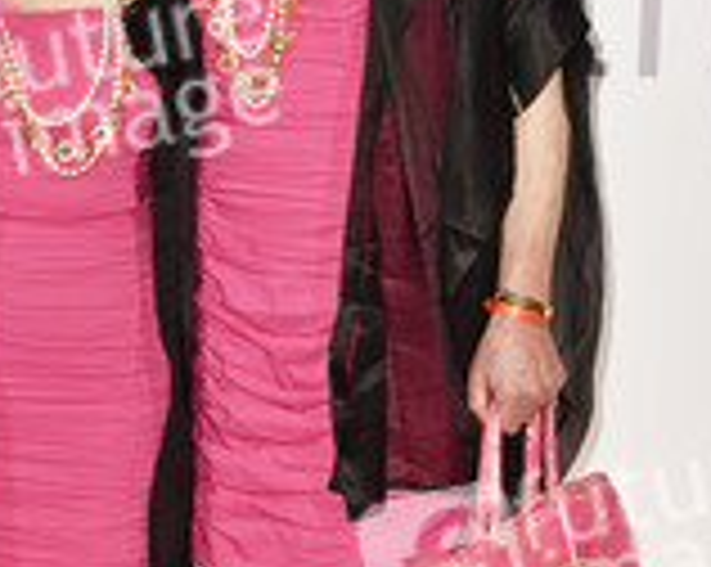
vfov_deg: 13.5
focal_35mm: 114
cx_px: 180
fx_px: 2396
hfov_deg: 16.8
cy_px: 324
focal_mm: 48
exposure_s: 1/160
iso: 2500
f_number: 6.3
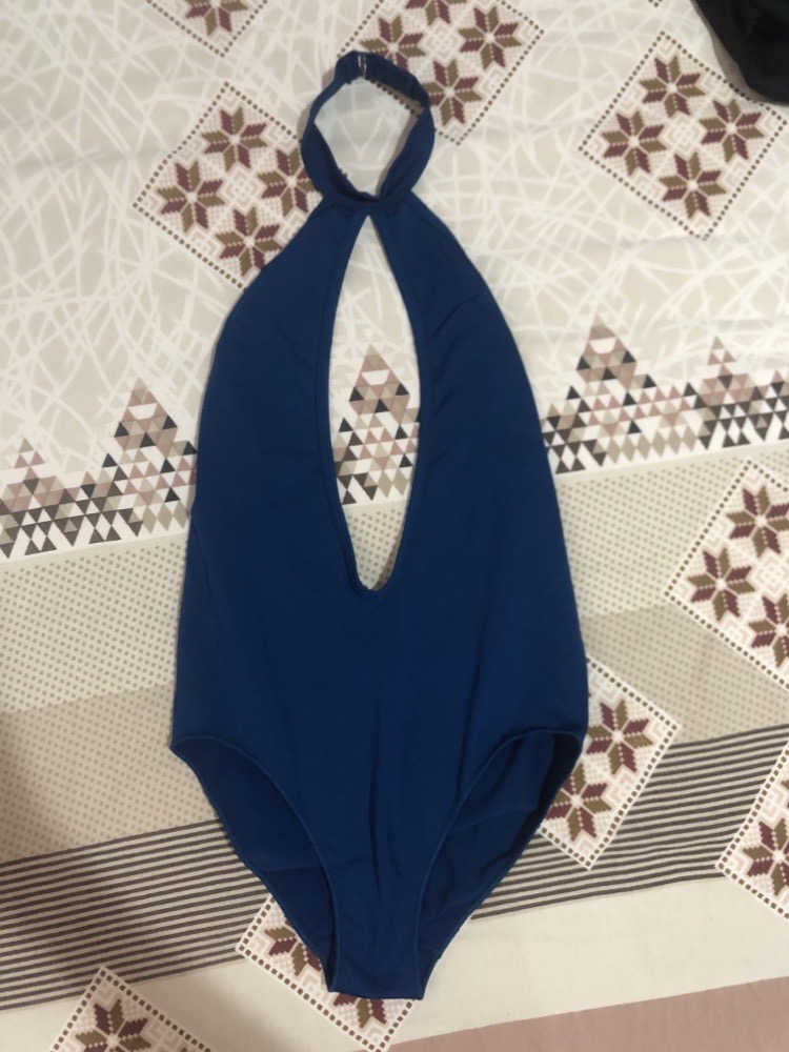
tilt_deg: -84.5
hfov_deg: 49.7
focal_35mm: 28
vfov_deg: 63.4
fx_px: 851
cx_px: 394
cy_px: 526
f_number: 1.8
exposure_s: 1/9
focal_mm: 4
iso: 100
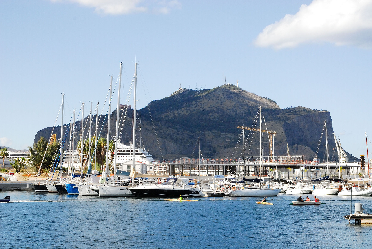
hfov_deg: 27.0
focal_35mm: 75
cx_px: 186
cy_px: 124
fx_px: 776
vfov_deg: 18.2
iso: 800
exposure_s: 1/500
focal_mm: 50
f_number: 11
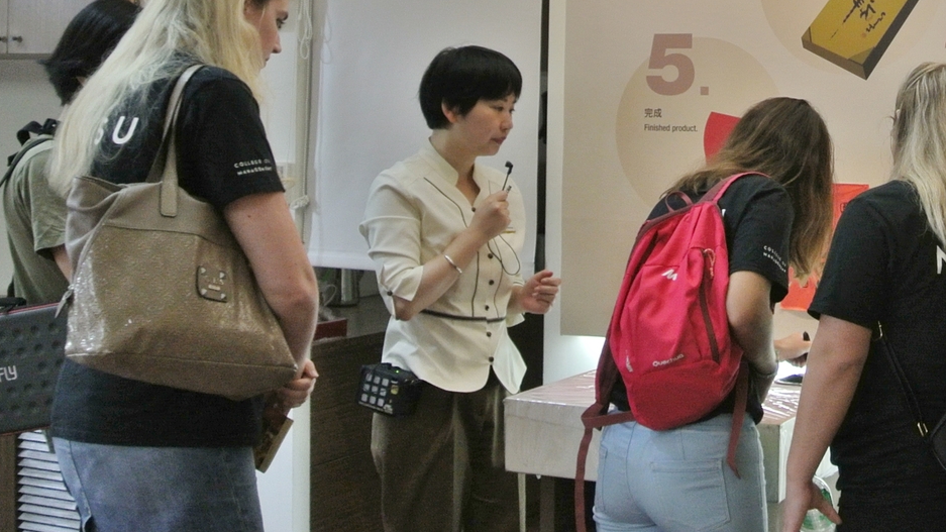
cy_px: 86
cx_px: 867
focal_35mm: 58
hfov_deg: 33.9
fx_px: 1455
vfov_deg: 20.4
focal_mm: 10
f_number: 3.5
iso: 400
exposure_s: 1/30
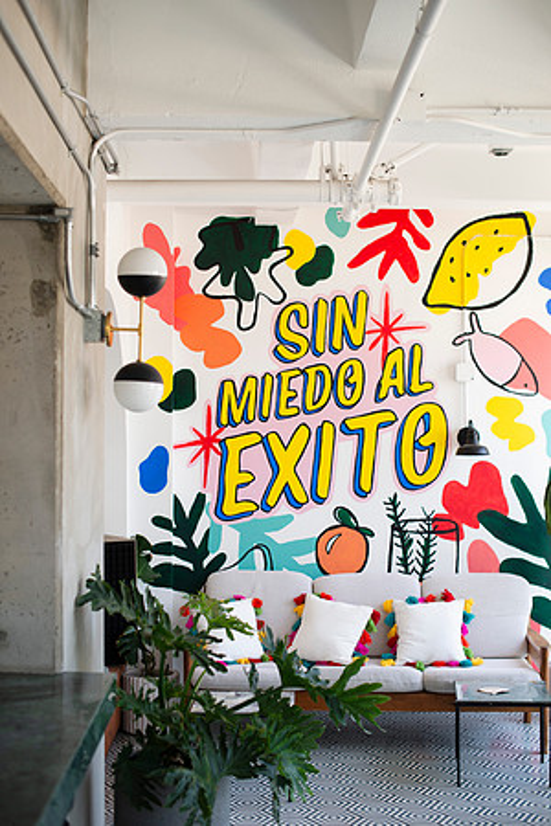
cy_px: 413
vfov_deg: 39.6
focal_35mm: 50
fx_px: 1148
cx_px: 276
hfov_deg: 27.0
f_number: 2.8
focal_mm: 50
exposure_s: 1/200
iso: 200
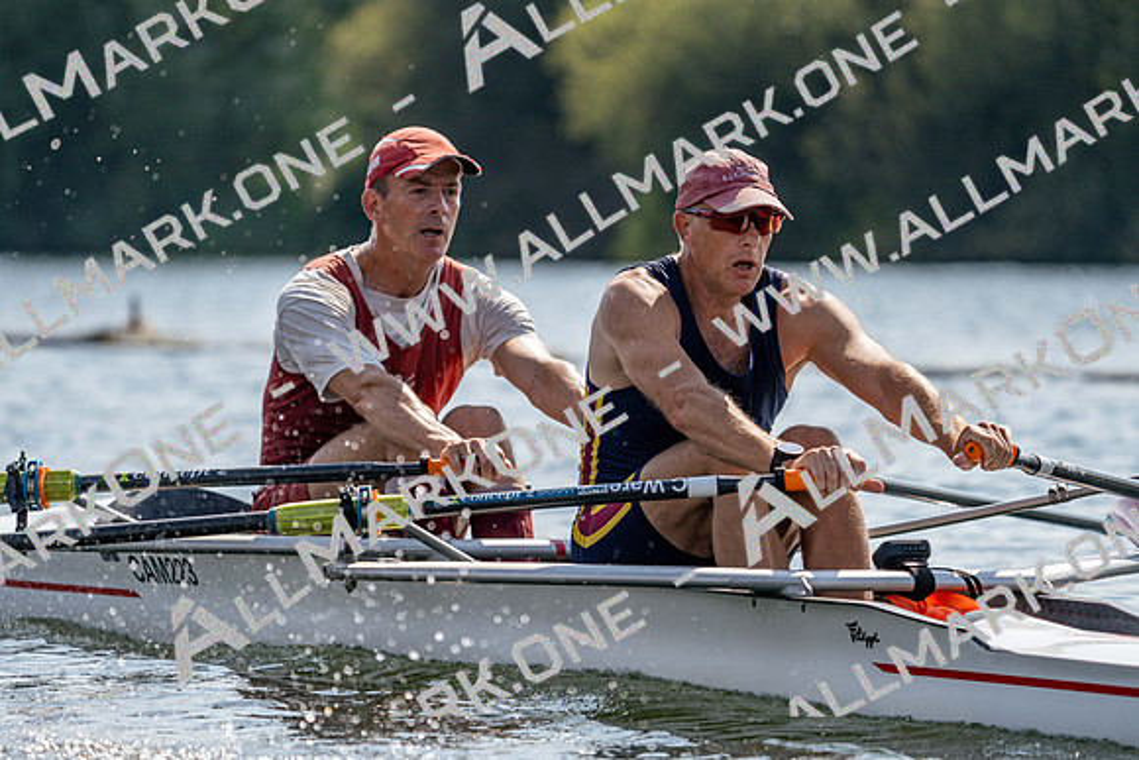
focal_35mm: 306
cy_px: 380
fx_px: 9683
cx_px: 570
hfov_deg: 6.7
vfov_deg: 4.5
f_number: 6.3
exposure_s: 1/1600
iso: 250
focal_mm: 306
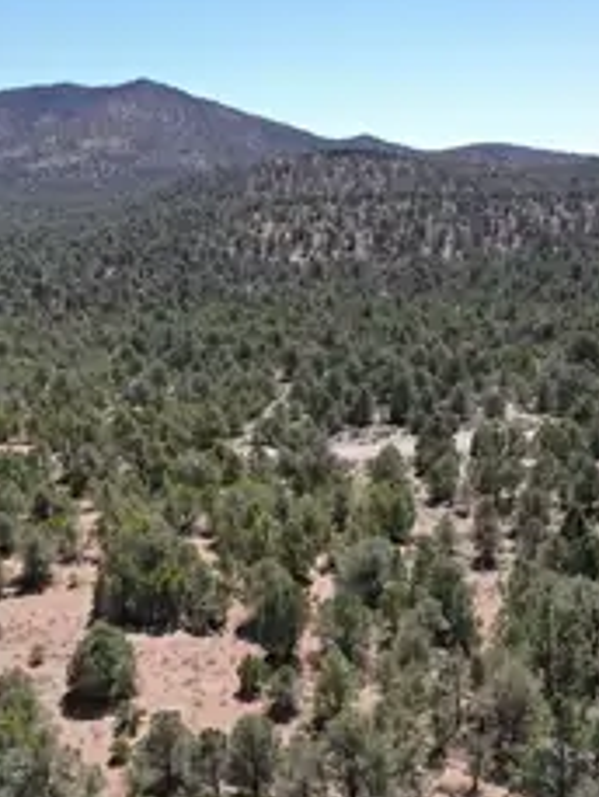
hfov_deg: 30.9
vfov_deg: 40.4
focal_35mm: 47
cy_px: 405
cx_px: 261
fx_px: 1083
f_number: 2.8
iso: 100
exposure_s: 1/320
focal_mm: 10.26
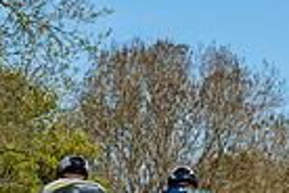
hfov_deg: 7.0
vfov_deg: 4.6
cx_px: -31
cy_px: 282
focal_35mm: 294
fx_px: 2360
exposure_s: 1/1000
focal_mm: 70
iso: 160
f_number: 5.6
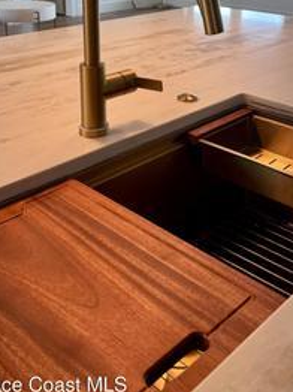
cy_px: 58
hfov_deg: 32.8
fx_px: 497
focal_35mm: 44
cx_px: 167
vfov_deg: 40.5
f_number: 1.78
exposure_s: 1/120
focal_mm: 6.76
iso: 80
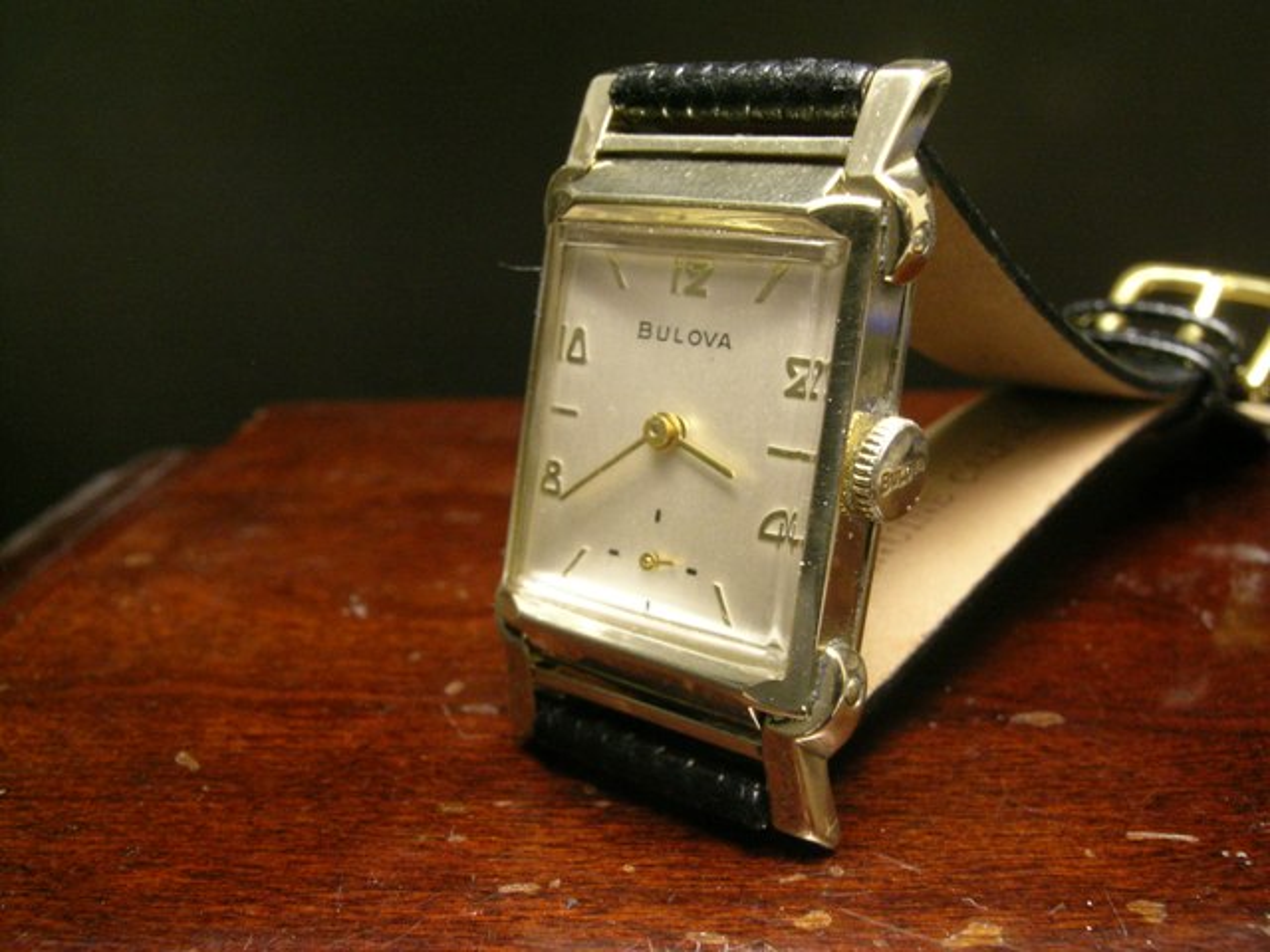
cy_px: 476
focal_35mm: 39
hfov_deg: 47.9
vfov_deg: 36.8
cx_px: 635
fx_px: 1431
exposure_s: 1/1.3
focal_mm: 8
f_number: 6.2
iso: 200
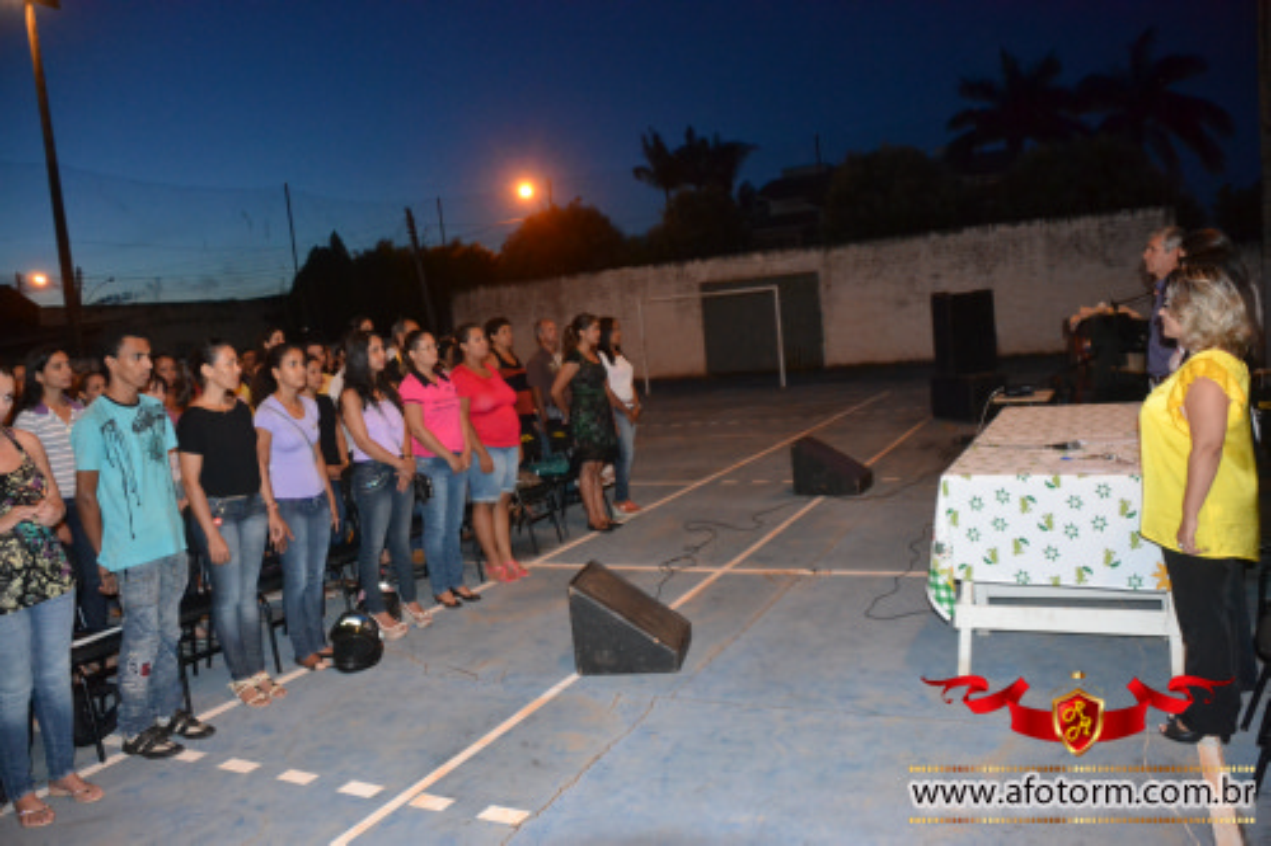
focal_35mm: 30
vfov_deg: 43.6
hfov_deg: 61.9
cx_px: 636
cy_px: 423
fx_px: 1059
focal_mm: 20
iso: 3200
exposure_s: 1/60
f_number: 3.5
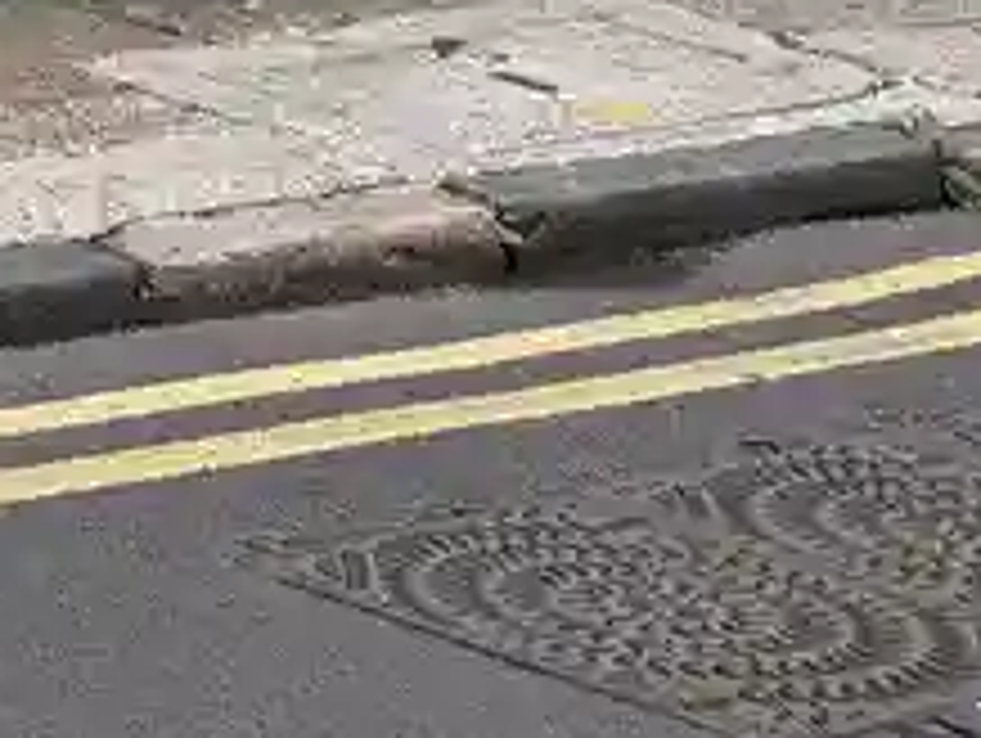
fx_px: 3745
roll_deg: +0.7
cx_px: -1404
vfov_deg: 9.8
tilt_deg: +4.7
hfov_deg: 11.9
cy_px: -1076
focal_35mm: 132
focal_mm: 6.76
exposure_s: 1/796
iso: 80
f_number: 1.78
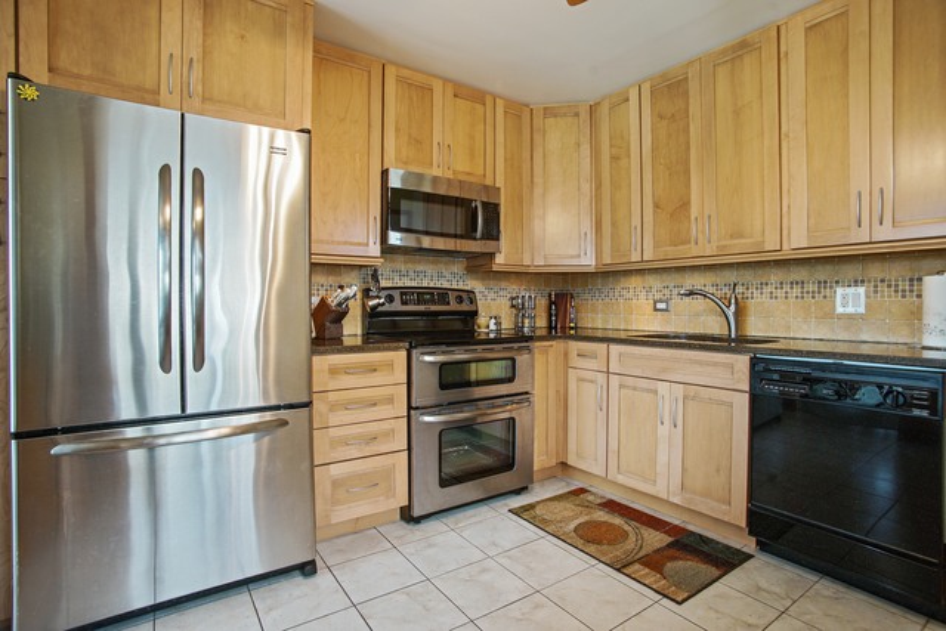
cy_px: 316
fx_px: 447
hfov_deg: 93.3
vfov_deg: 70.5
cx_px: 473
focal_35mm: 17
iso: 400
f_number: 9
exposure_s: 1/5
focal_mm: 17
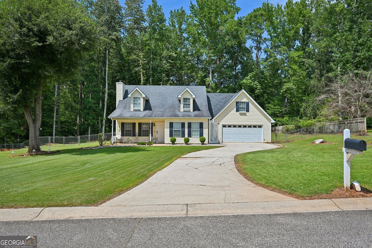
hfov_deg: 73.7
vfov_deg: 53.1
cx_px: 186
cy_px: 124
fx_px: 248
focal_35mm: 24
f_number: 8
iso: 100
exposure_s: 1/320
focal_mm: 24
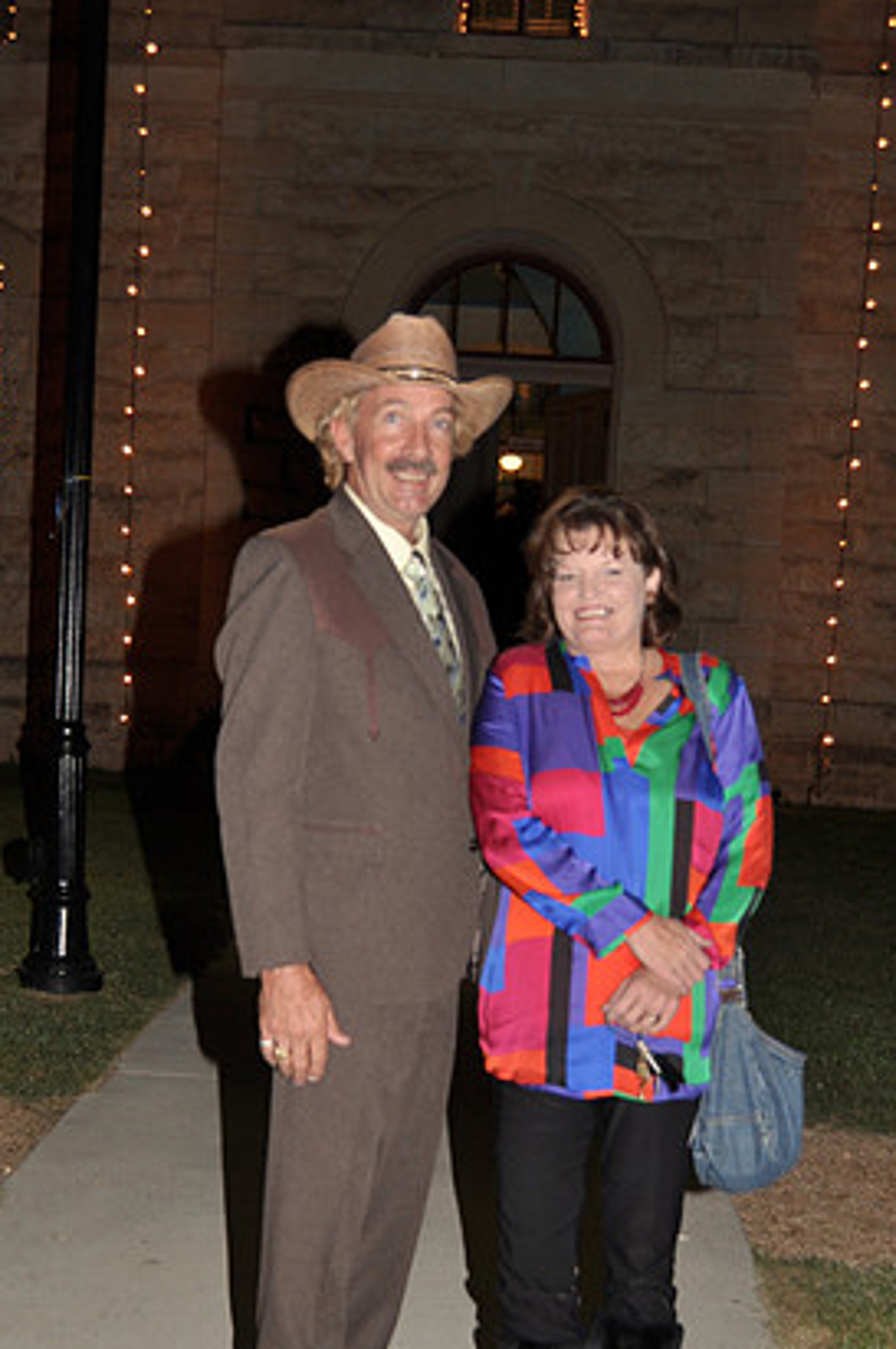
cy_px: 853
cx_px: 441
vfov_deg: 40.3
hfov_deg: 27.6
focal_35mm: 49
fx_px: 1823
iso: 250
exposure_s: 1/60
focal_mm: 23
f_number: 4
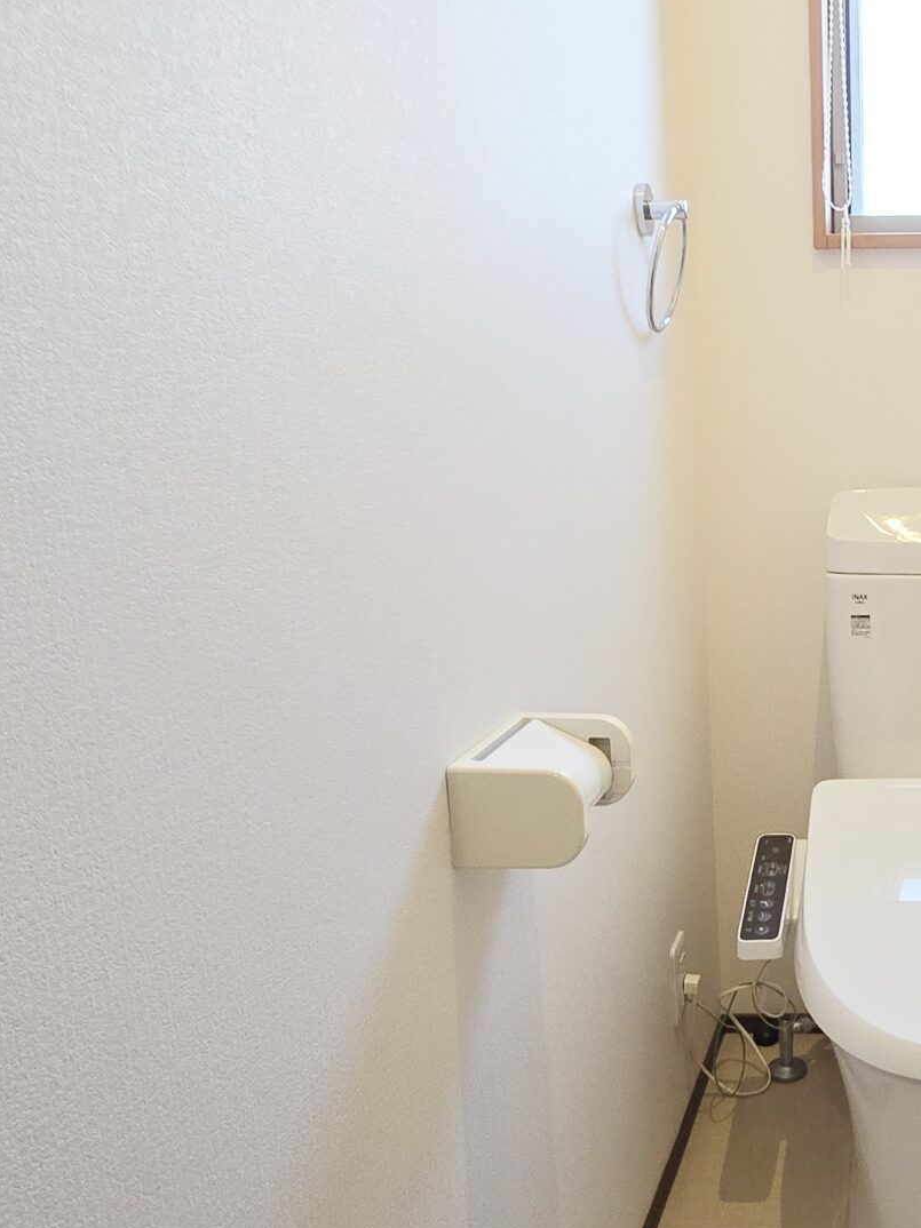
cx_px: 931
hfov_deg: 39.7
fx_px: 1100
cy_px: 612
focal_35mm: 31
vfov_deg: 58.4
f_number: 2.2
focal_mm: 2.2
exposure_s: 1/60
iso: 100
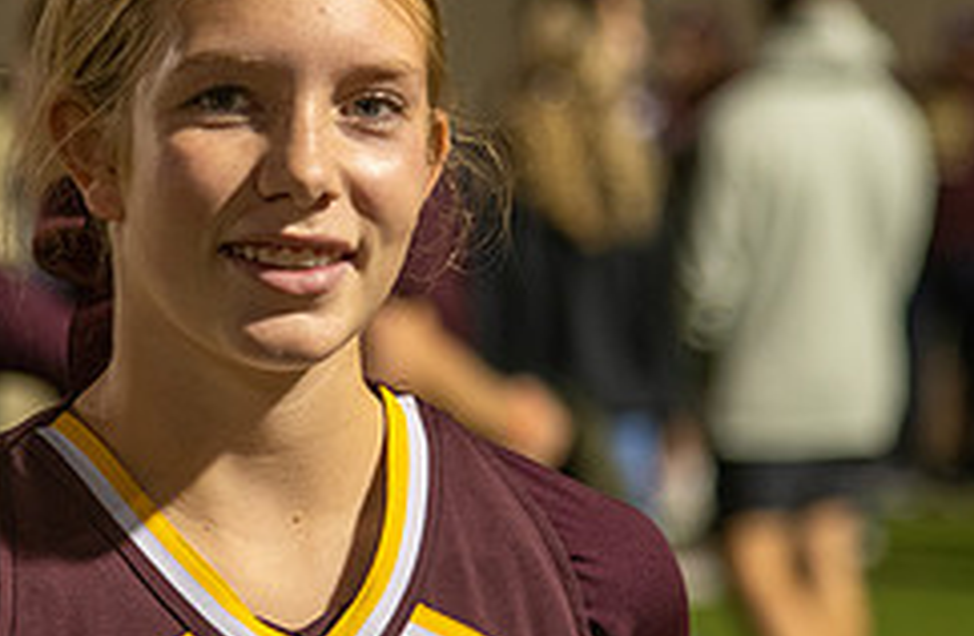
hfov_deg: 6.5
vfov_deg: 4.3
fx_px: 8522
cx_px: 332
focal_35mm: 317
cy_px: 402
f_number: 4
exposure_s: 1/100
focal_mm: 120
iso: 640
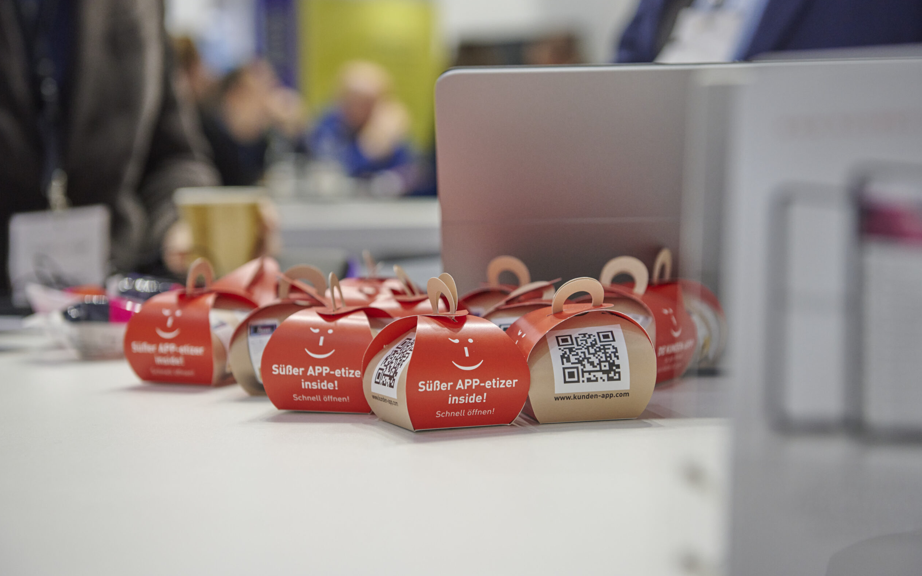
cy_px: 273
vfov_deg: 18.1
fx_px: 1809
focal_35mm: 72
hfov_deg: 28.6
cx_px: 457
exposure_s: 1/400
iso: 1000
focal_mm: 70
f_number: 4
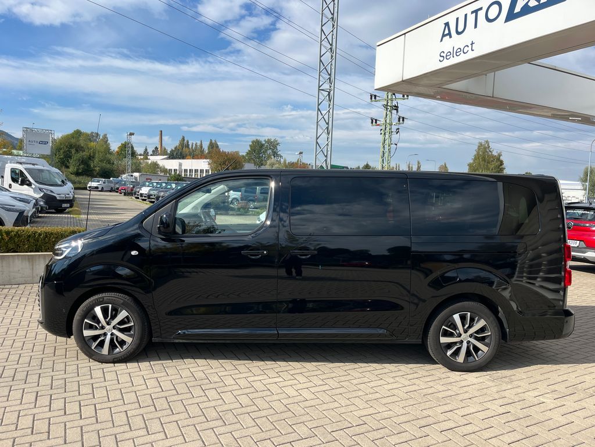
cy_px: 224
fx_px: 447
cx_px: 298
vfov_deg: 53.1
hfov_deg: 67.3
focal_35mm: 26
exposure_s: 1/3215
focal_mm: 5.1
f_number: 1.6
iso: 50
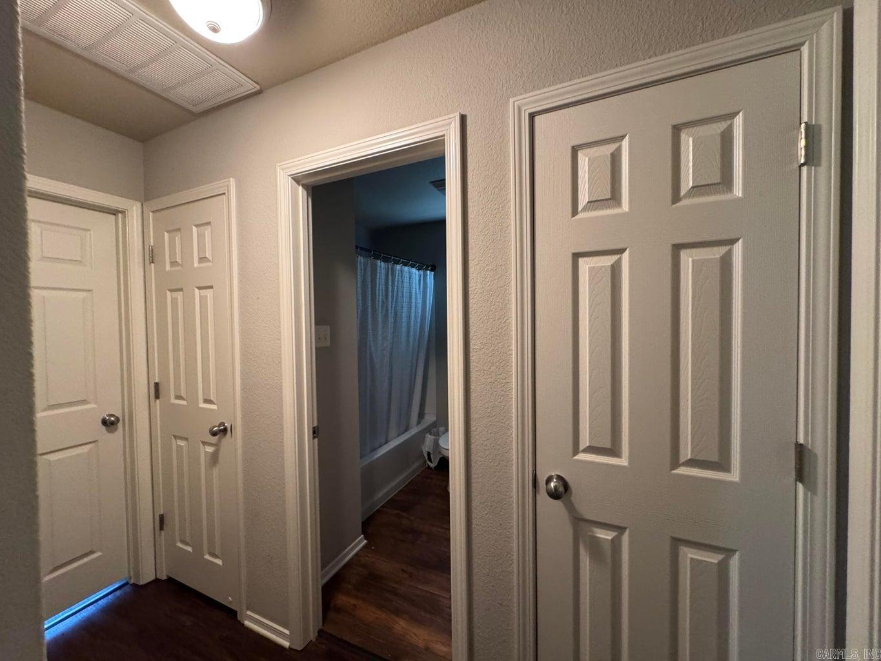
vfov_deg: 85.7
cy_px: 330
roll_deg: +1.3
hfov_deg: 102.1
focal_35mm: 14
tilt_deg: +0.2
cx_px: 440
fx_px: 356
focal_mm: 2.22
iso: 640
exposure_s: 1/60
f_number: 2.2
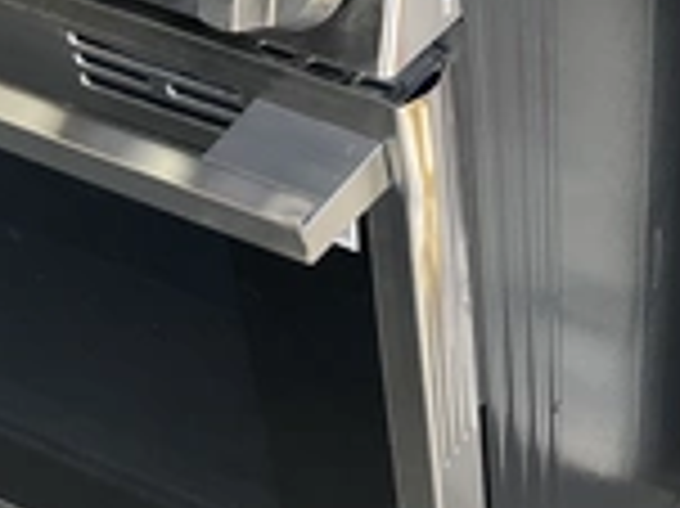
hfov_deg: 24.0
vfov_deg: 19.1
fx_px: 1511
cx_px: 712
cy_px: 171
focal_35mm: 77
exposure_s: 1/122
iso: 32
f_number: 1.8
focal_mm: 3
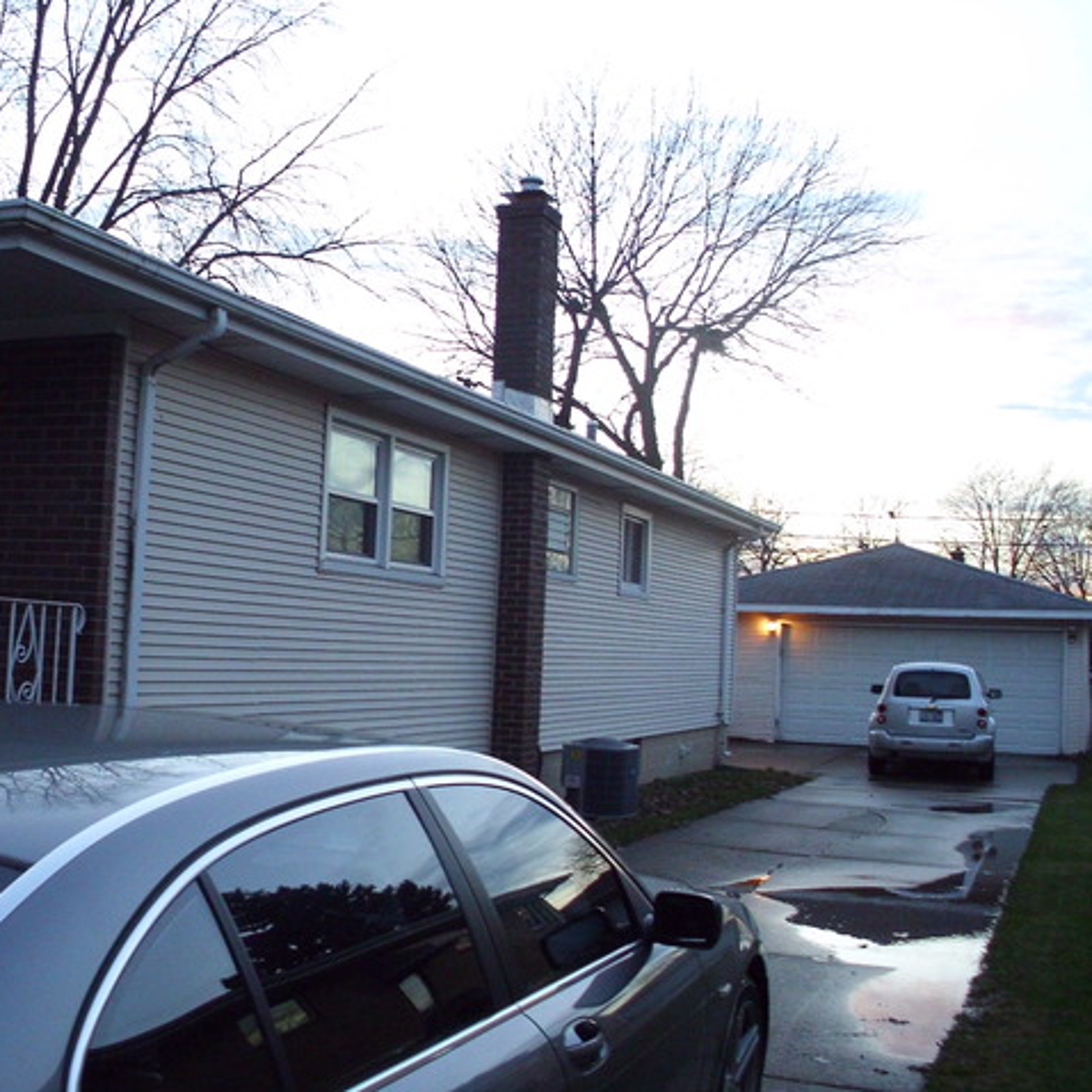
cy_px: 546
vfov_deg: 37.6
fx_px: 1606
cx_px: 452
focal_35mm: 45
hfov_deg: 37.4
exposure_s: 1/60
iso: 400
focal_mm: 6.3
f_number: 2.9
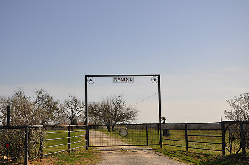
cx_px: 124
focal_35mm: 52
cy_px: 82
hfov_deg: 37.9
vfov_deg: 25.7
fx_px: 363
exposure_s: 1/250
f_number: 8
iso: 200
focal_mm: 35
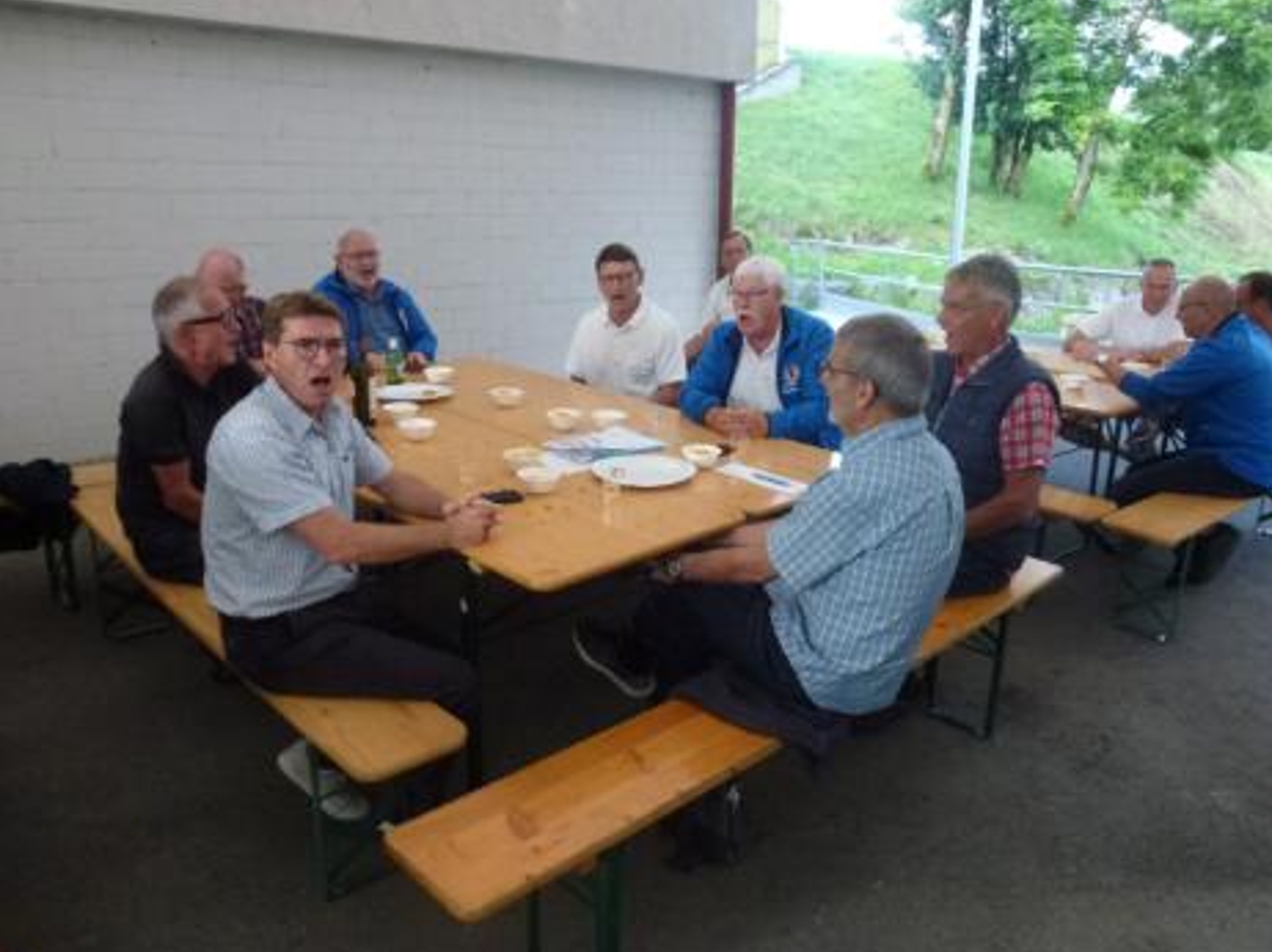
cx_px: 642
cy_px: 472
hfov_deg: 67.3
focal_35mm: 26
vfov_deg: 53.0
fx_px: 955
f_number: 3.3
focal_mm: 4.3
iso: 400
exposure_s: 1/60
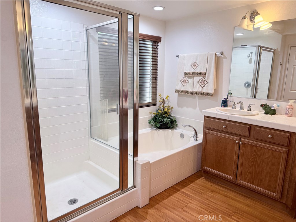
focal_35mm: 24
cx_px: 148
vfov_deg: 56.8
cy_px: 111
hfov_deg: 71.6
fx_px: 205
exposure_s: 1/120
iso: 160
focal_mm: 6.76
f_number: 1.78
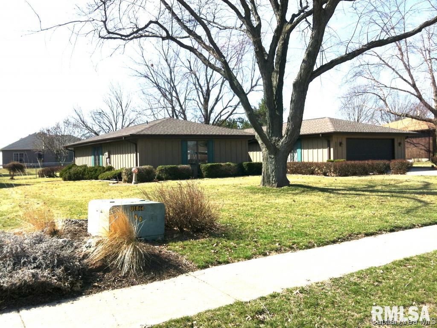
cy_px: 164
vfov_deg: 40.7
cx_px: 218
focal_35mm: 35
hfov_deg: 52.6
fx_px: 442
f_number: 2.8
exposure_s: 1/1005
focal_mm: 3.85
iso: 80
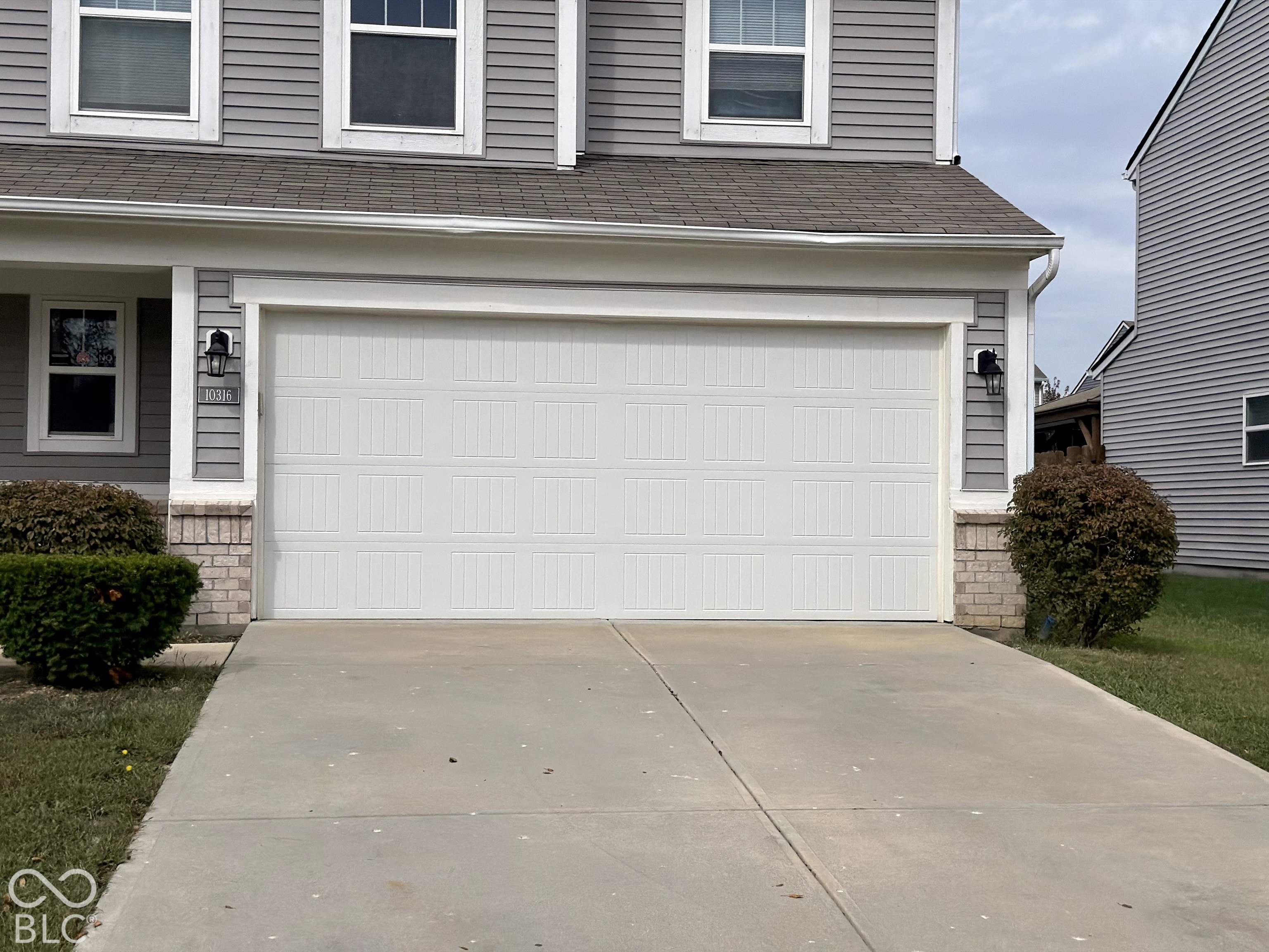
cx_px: 634
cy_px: 476
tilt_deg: +1.8
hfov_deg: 39.7
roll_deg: -0.2
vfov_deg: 30.3
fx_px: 1760
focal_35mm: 48
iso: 320
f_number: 1.78
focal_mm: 6.76
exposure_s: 1/43478
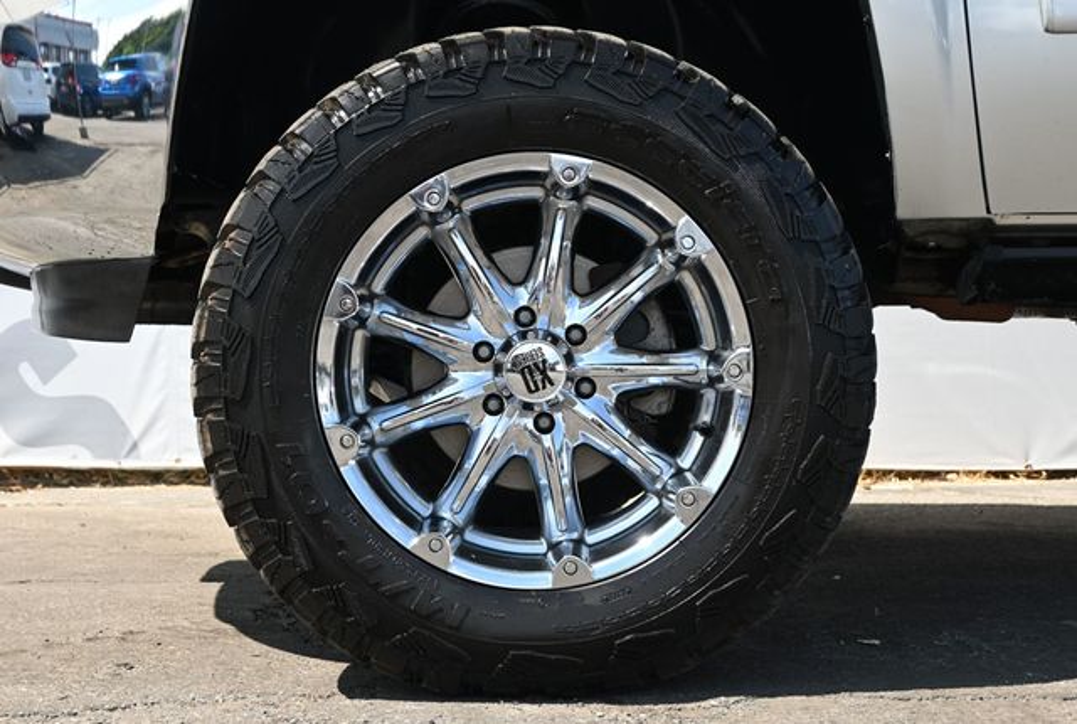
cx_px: 538
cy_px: 362
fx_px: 1664
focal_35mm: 56
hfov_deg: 35.9
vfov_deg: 24.5
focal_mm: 37
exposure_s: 1/250
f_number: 5.3
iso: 320
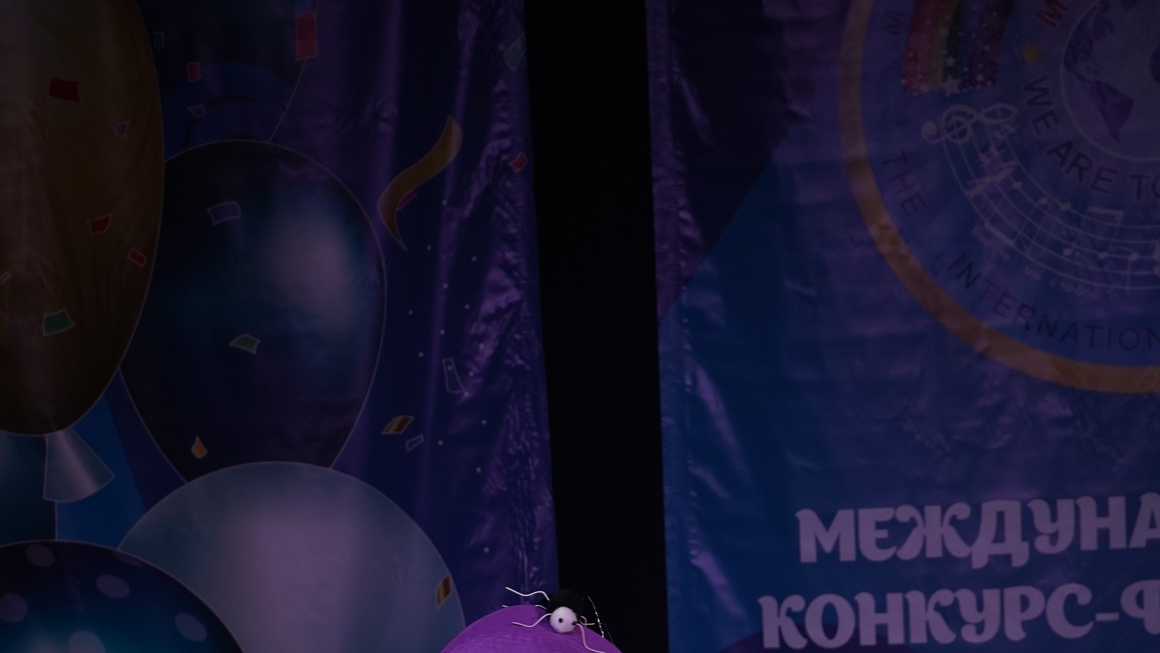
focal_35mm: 262
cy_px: 802
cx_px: 580
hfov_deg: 8.2
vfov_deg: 4.6
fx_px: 8059
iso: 1600
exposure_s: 1/400
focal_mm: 166
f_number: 5.6
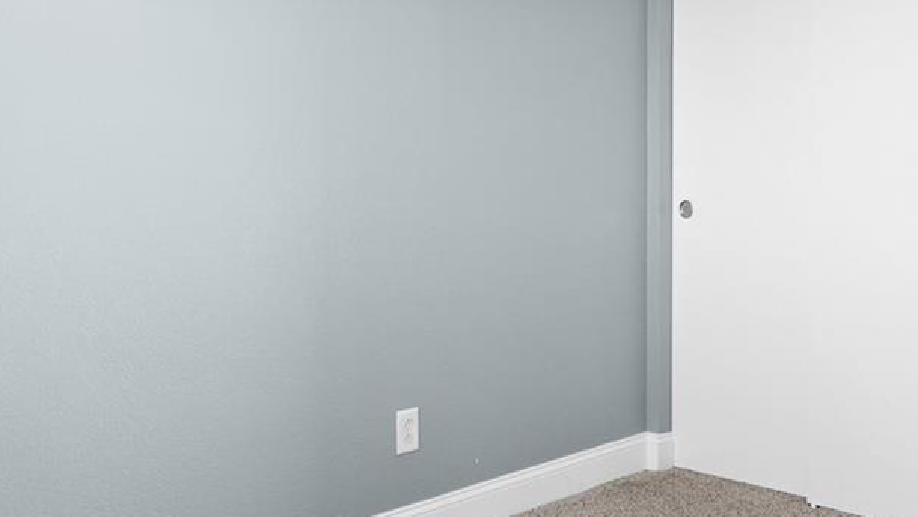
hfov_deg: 46.0
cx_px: 568
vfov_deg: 26.8
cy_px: 137
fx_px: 1071
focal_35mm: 44
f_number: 8
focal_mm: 16
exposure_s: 3.2
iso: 100
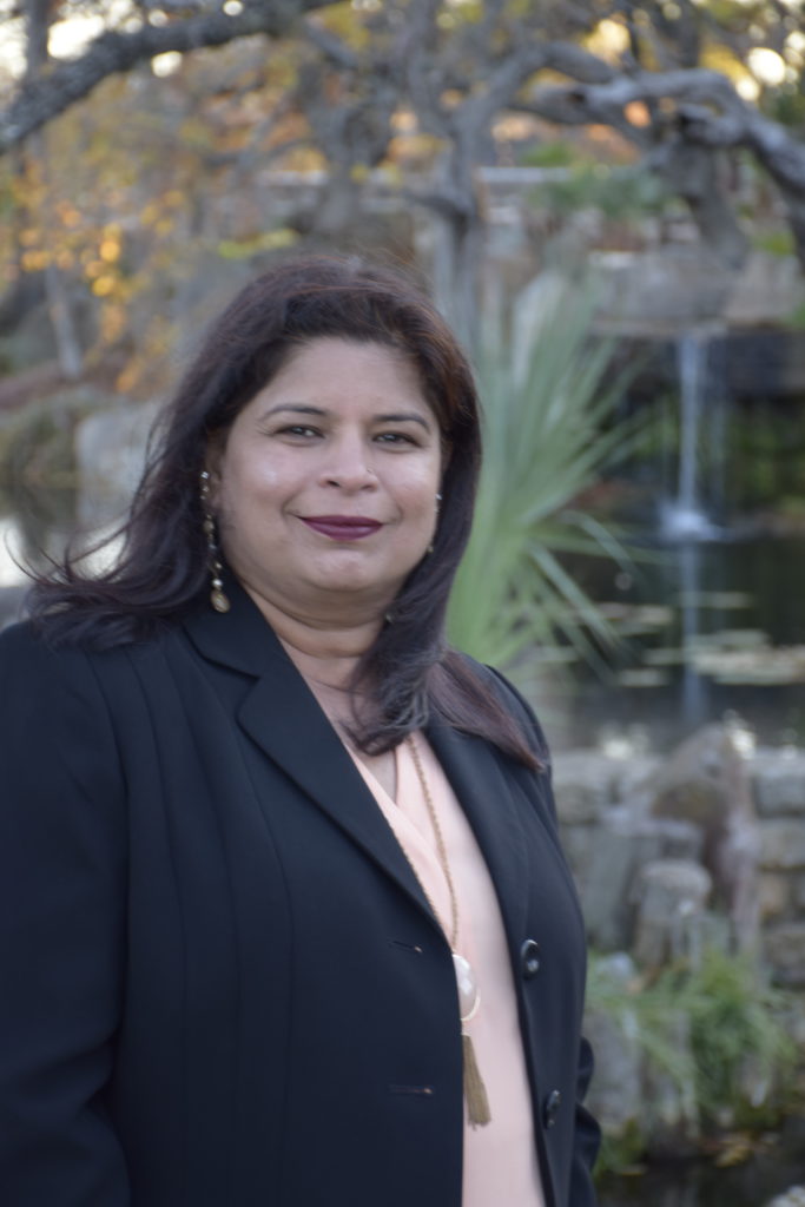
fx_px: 3520
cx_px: 402
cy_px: 604
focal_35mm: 105
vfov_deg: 19.5
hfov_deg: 13.0
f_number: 5
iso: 500
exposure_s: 1/60
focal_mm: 70
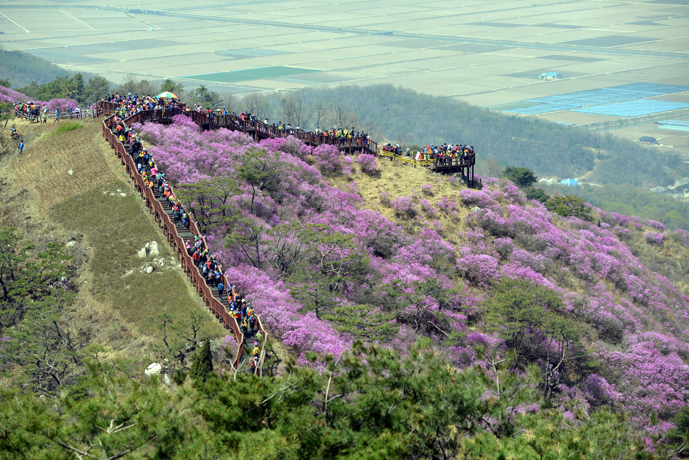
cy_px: 230
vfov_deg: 10.2
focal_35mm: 135
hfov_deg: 15.2
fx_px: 2585
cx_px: 344
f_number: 5.6
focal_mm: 135
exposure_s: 1/320
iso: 100
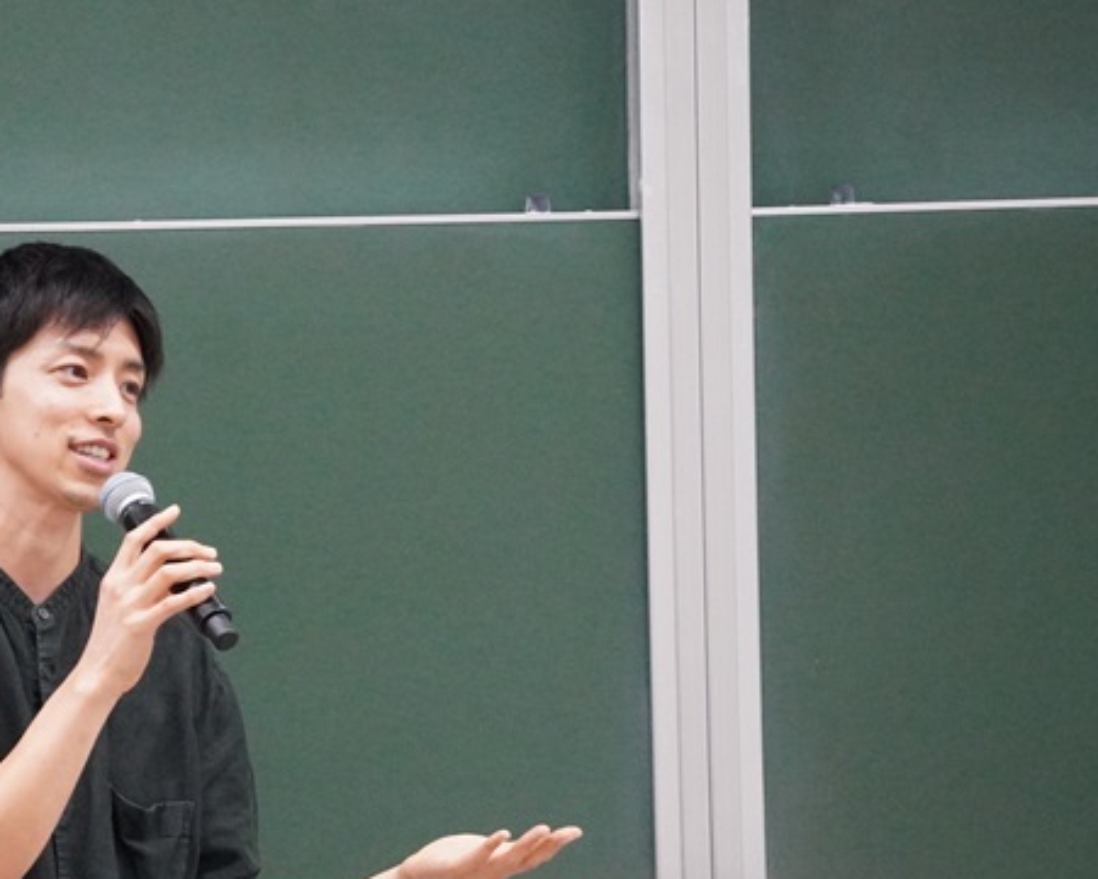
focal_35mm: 485
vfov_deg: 3.2
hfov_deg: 4.0
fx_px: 15763
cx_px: 15
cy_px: 689
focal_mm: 167
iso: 6400
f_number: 6.3
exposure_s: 1/250
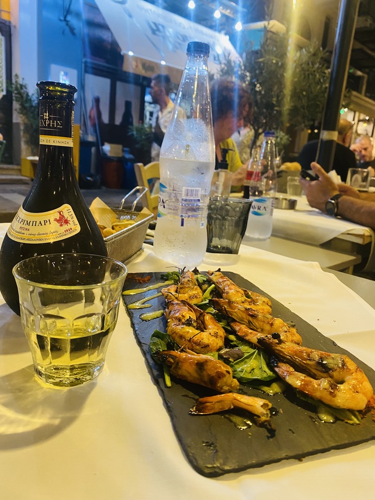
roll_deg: -4.2
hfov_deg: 53.1
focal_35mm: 26
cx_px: 188
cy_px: 250
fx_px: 376
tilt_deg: -12.0
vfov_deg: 67.3
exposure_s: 1/33
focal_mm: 4.25
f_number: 1.8
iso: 400
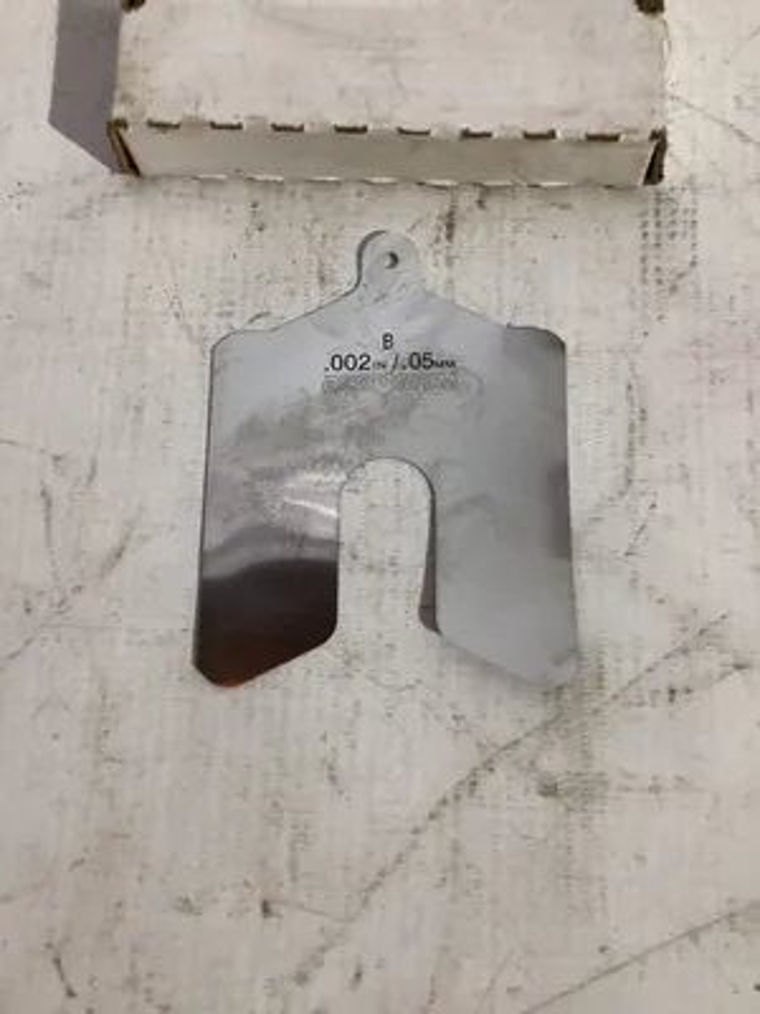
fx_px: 907
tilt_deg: -76.9
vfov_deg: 58.4
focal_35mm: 31
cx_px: 380
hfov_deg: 45.4
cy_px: 507
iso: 250
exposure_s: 1/50
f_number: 2.4
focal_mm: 3.3
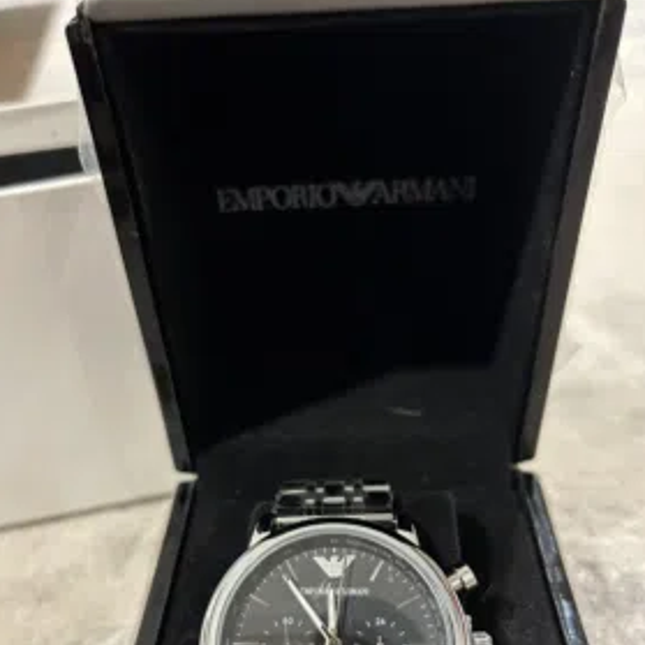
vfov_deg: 48.7
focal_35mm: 33
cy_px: 444
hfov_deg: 49.7
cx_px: 314
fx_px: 696
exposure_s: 1/33
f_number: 1.5
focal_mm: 5.7
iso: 500
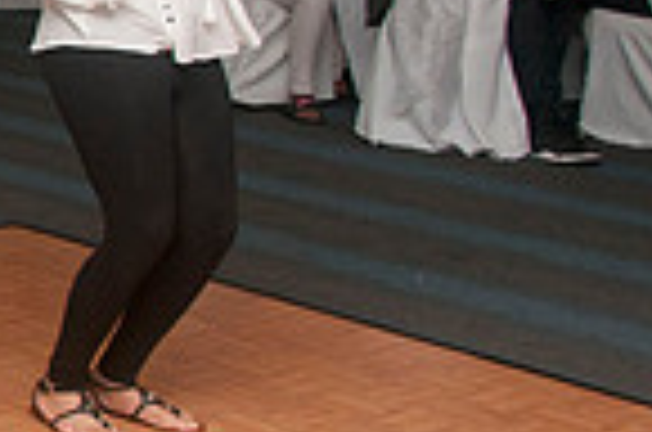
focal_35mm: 108
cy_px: 83
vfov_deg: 12.6
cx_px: -558
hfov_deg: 15.8
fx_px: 1952
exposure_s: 1/125
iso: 400
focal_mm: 18
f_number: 5.6
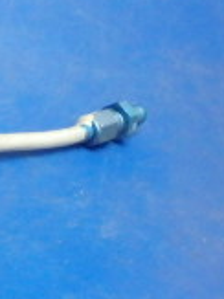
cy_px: 358
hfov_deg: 11.0
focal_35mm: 110
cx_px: -338
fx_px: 950
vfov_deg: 17.1
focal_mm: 5
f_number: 3.9
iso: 800
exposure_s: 1/30
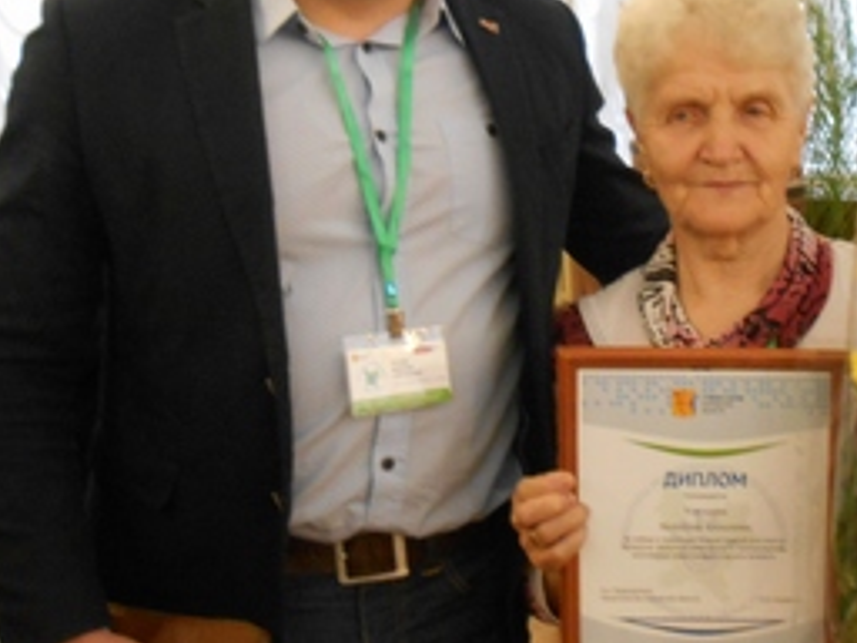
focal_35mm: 61
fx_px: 1510
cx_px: 659
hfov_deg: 31.0
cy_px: 325
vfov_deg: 24.0
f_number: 3.4
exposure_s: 1/30
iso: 320
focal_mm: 4.7
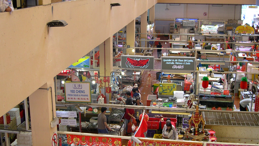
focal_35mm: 50
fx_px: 343
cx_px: 116
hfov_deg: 41.3
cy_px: 77
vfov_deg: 24.0
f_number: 2.8
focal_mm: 8
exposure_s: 1/33.5
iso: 100
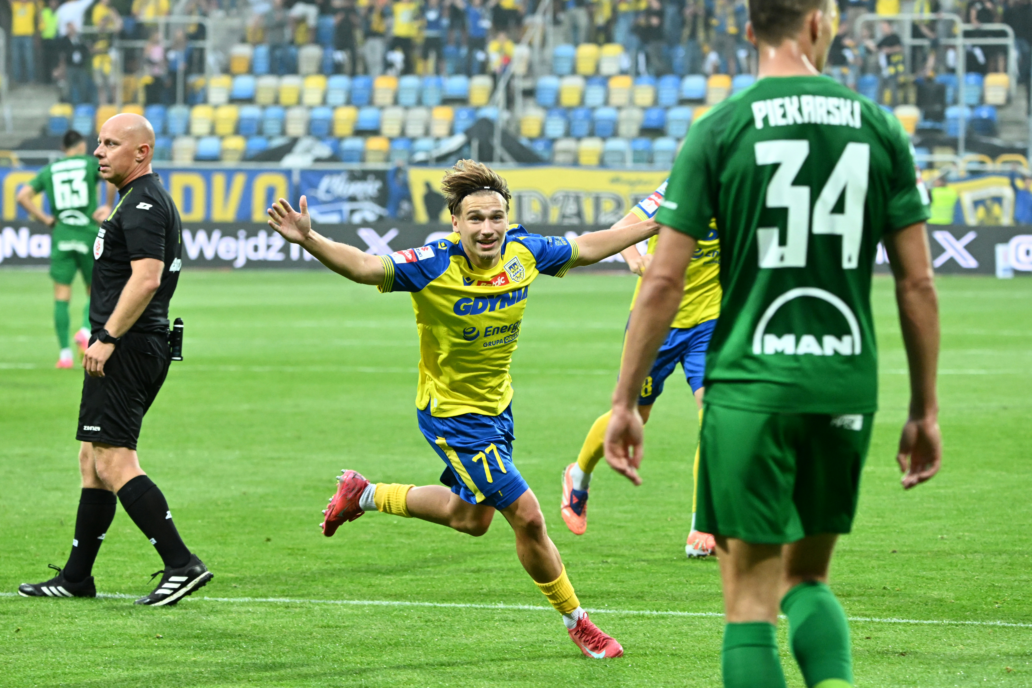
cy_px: 344
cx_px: 516
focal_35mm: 190
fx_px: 5446
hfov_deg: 10.8
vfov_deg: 7.2
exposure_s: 1/833
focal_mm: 190
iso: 5000
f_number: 6.3
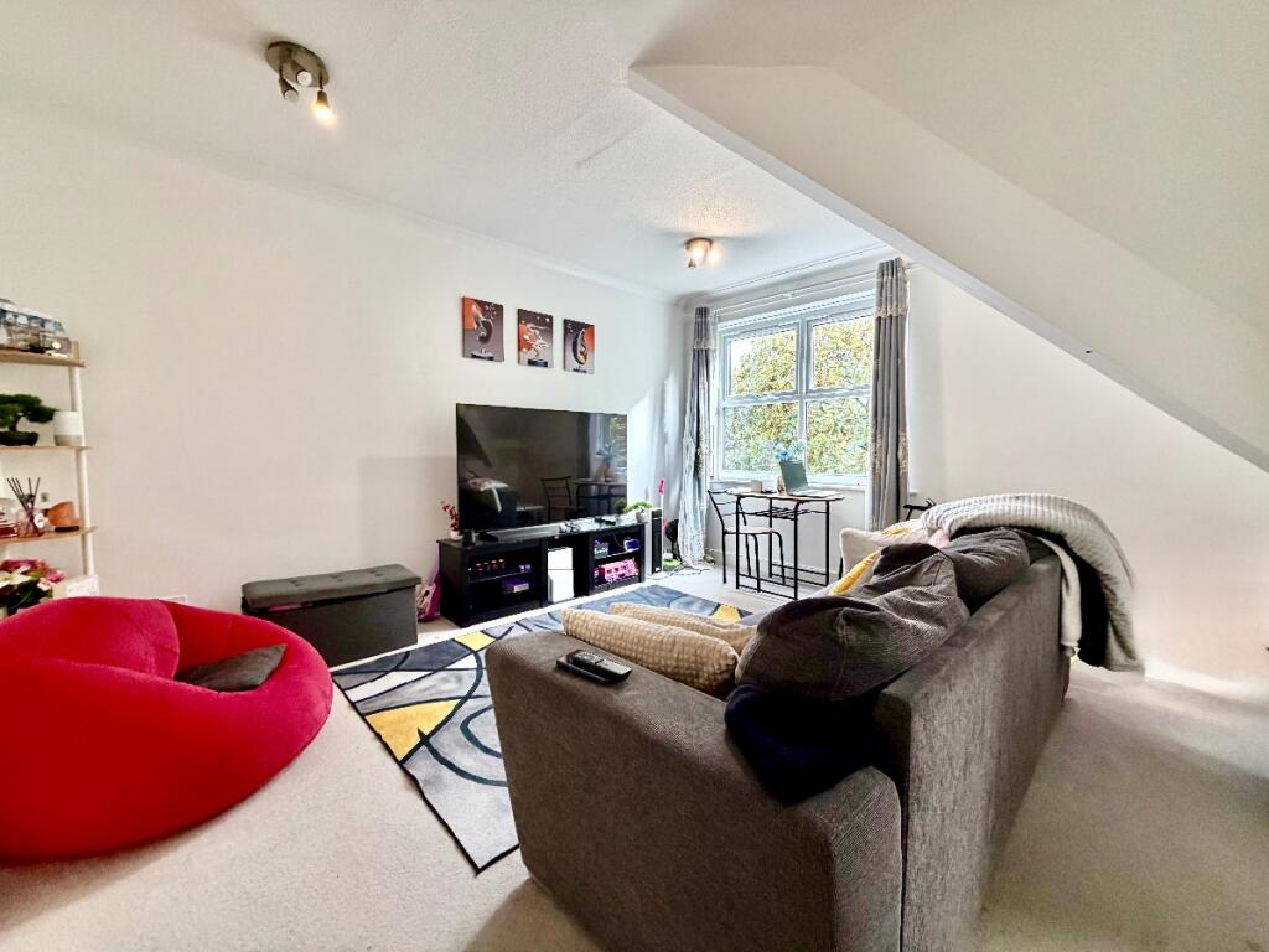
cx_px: 634
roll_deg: +0.5
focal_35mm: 14
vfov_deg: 85.7
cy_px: 476
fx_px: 513
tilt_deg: -3.3
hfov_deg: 102.1
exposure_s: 1/100
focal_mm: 2.22
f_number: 2.2
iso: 320
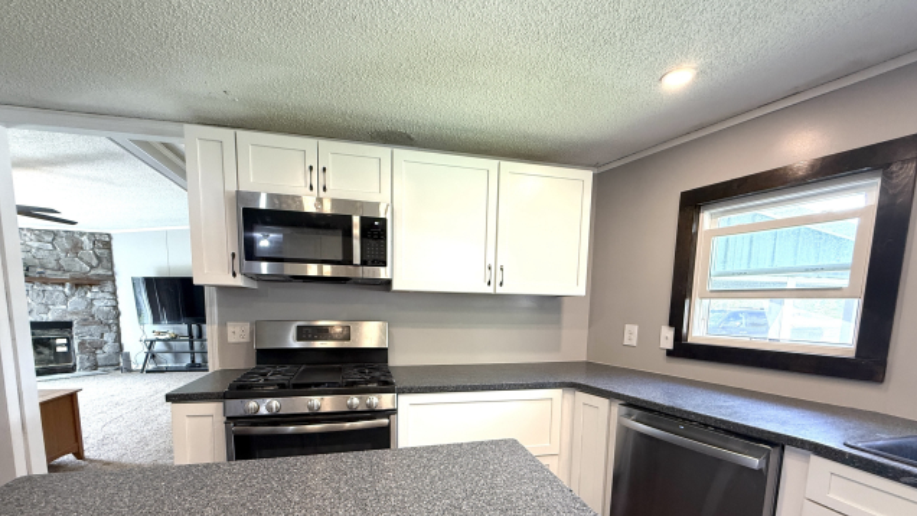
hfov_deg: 99.4
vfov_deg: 64.9
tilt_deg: -7.0
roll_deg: -0.5
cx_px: 453
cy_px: 355
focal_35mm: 16
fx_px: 389
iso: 320
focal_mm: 2.22
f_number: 2.2
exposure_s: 1/120
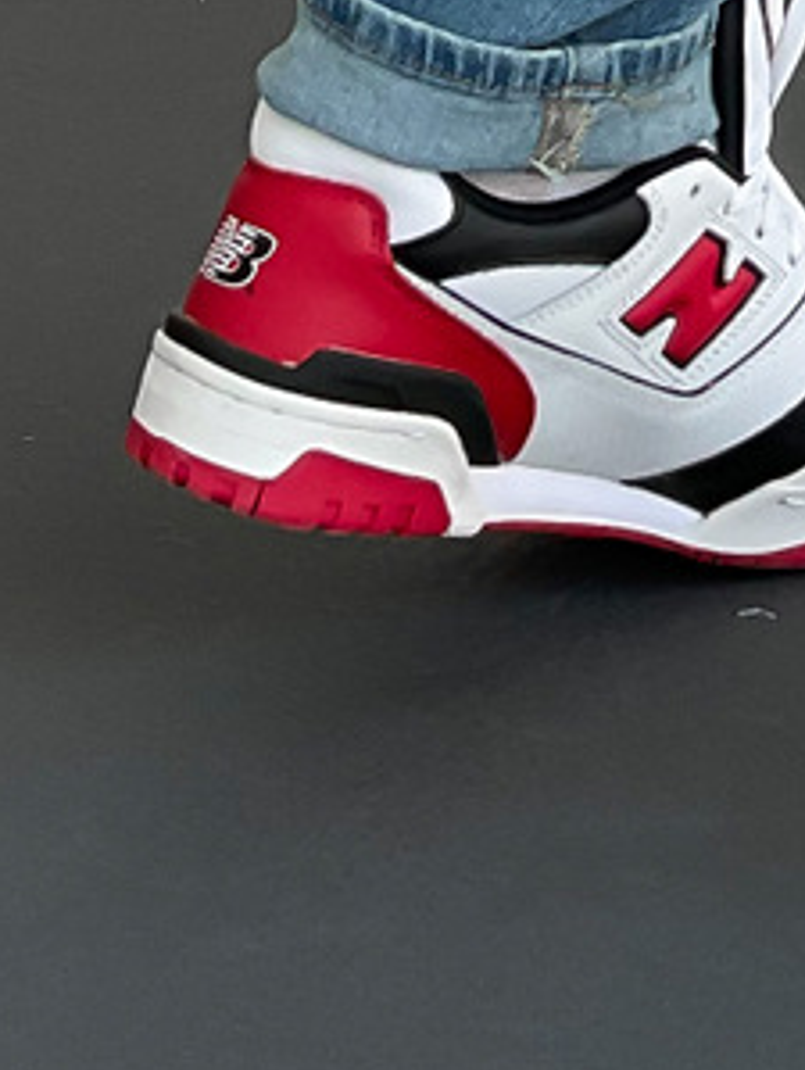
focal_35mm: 155
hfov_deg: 9.1
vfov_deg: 11.3
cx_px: 1499
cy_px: -1199
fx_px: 4796
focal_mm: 3
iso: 16
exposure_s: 1/125
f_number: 1.8
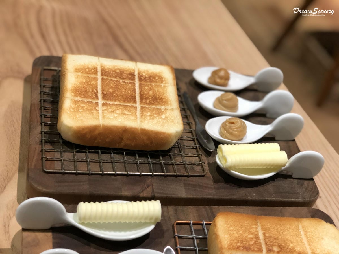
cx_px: 170
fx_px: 558
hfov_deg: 33.8
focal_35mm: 57
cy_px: 127
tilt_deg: -40.8
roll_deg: -18.7
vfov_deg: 25.7
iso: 125
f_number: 2.8
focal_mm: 6.6
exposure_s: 1/30
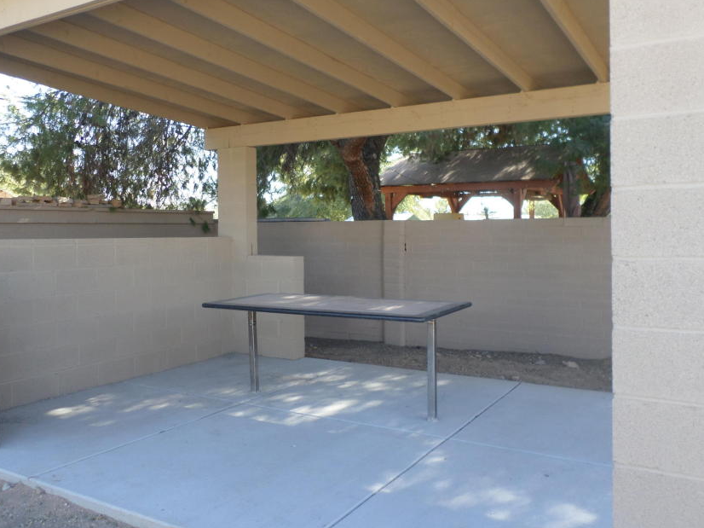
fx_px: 630
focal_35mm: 31
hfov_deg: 58.3
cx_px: 331
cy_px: 242
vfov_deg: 45.4
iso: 80
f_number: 2.5
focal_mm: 4.5
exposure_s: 1/125
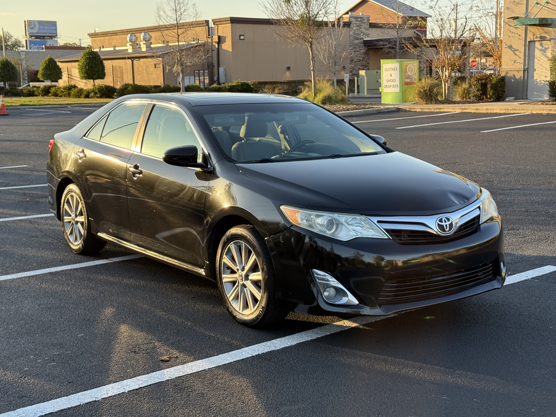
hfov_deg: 39.7
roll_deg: +1.9
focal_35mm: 48
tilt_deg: -9.3
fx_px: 771
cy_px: 208
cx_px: 278
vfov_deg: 30.3
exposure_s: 1/646
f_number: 1.78
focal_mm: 6.76
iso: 64
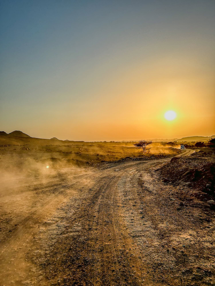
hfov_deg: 53.1
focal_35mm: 26
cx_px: 108
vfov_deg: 67.3
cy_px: 143
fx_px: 215
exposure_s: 1/7500
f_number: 1.5
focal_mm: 5.7
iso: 50
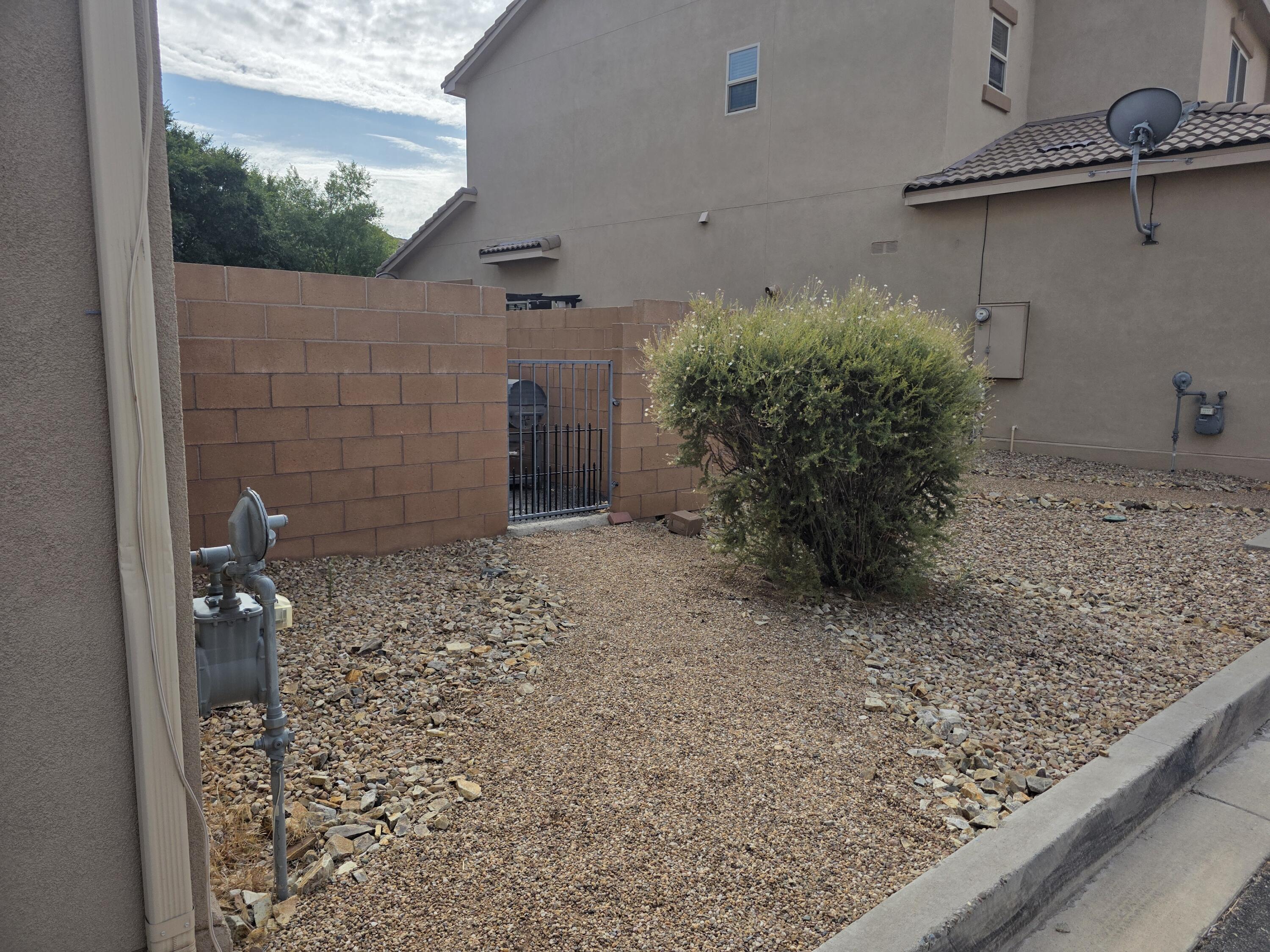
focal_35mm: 23
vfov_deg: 58.9
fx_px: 844
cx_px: 635
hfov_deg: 73.9
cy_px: 476
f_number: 1.7
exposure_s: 1/7944
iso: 80
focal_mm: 6.3
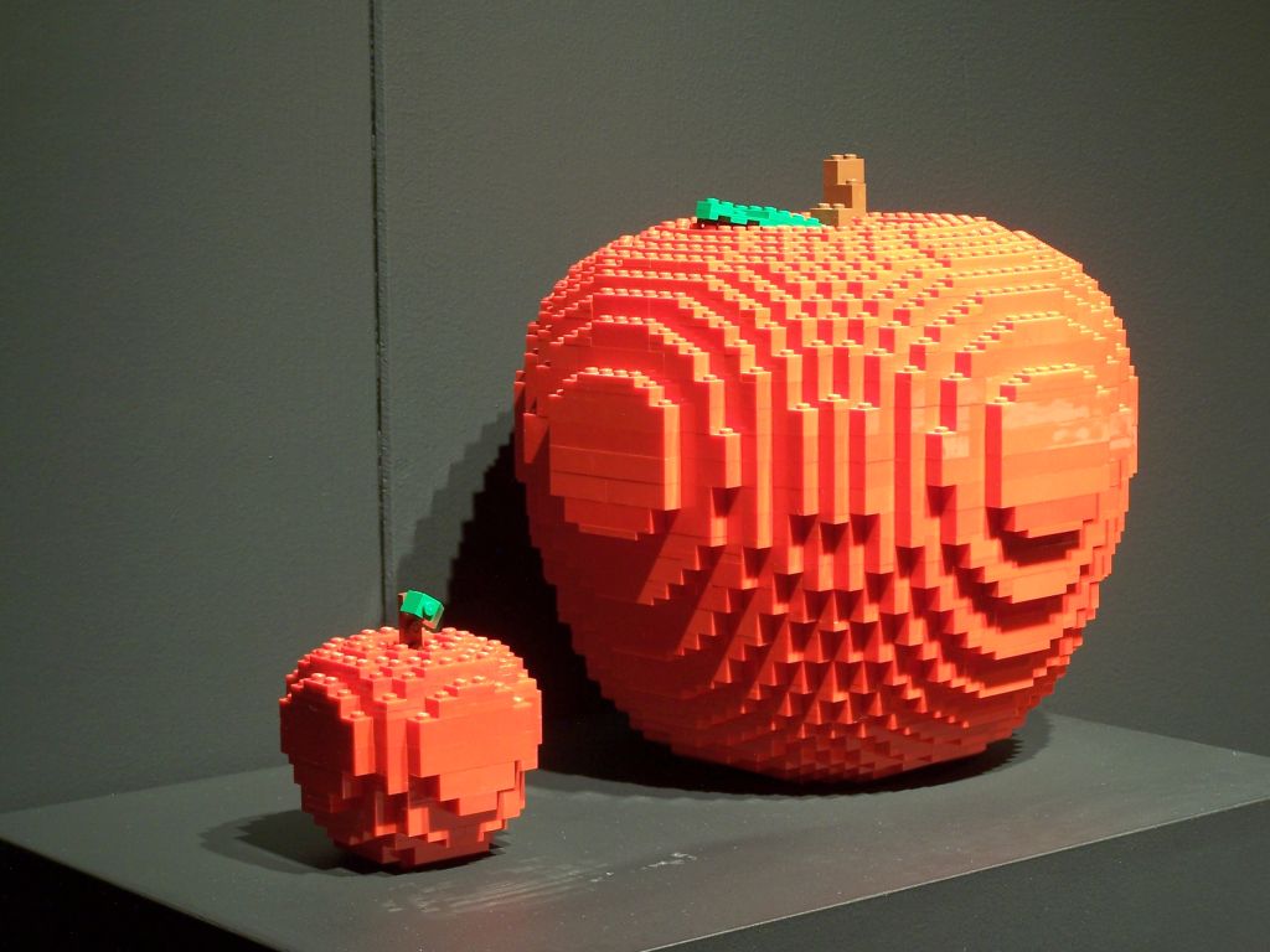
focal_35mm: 82
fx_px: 3008
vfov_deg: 18.0
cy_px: 476
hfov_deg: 23.8
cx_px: 635
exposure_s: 1/3
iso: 80
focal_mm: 13.7
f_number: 3.2
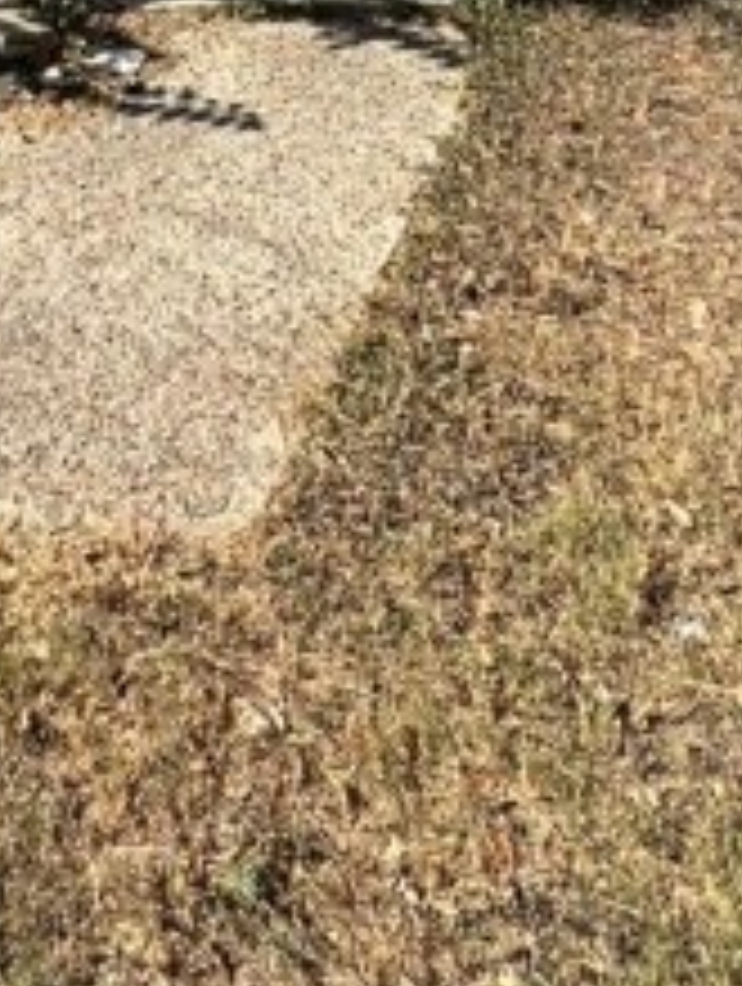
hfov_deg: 29.1
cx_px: 148
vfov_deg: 26.7
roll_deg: -1.3
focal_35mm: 49
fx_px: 1396
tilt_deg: +0.9
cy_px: -522
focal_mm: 2.22
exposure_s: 1/1159
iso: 50
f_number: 2.2
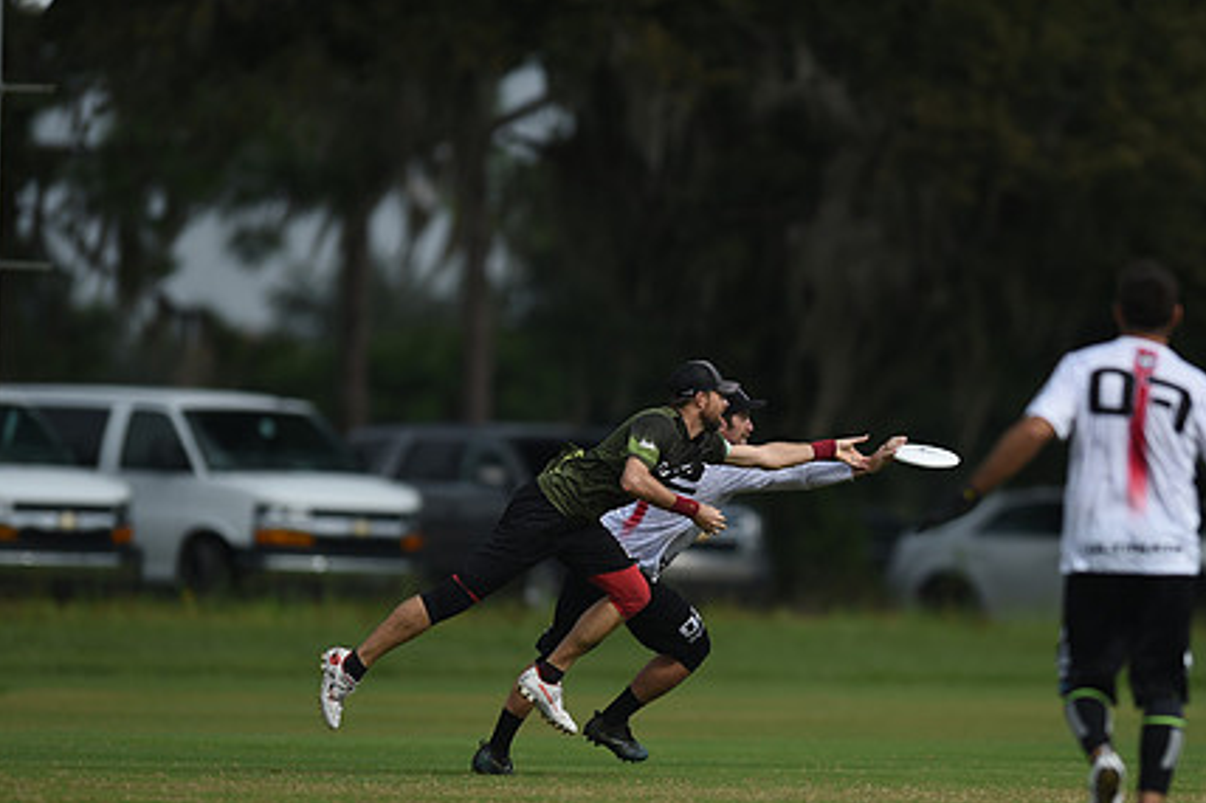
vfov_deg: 2.5
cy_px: 510
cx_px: 789
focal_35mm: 542
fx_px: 18149
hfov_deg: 3.8
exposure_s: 1/2500
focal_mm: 400
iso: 100
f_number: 2.8
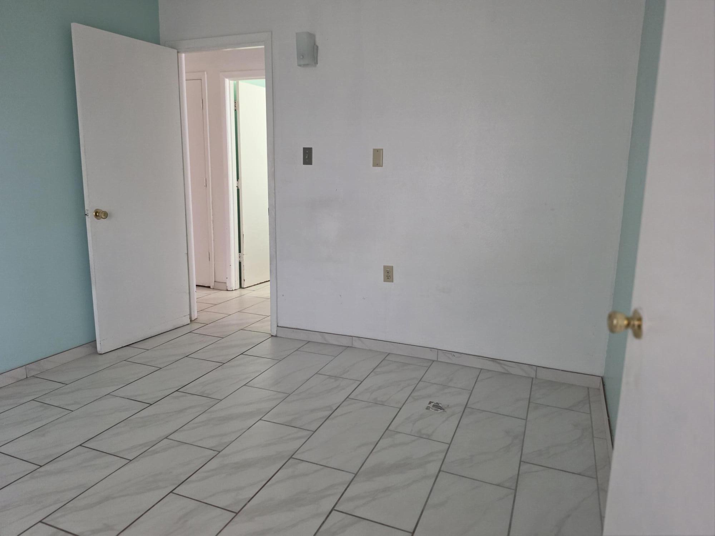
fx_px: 475
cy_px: 268
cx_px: 358
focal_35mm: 23
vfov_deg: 58.9
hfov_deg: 73.9
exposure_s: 1/240
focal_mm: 6.5
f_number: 1.4
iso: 500
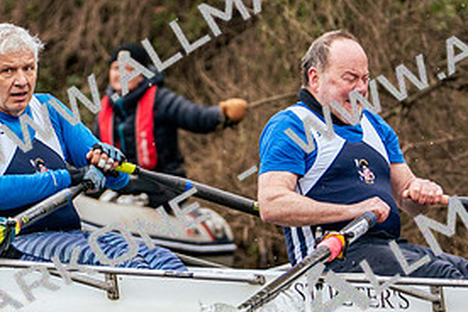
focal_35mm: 742
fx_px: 9645
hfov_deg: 2.8
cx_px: 161
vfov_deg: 1.9
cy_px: 182
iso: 2000
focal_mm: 353
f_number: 6.3
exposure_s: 1/2000
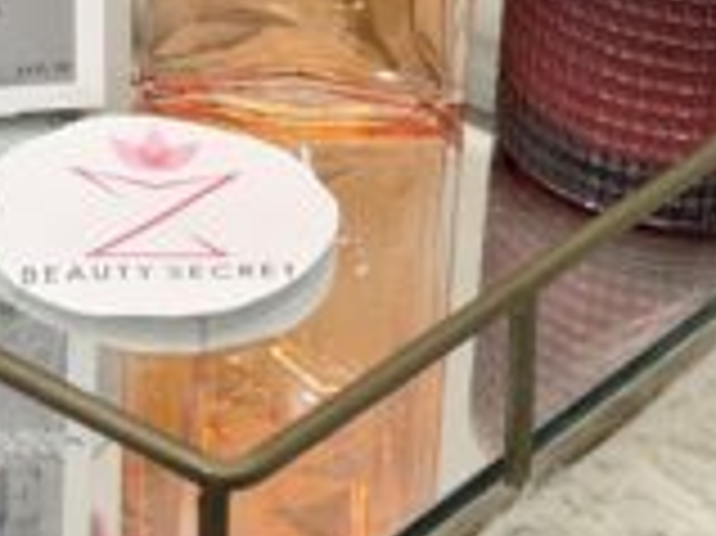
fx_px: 2811
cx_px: 86
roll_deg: -0.1
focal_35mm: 136
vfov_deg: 10.7
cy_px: -72
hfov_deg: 14.4
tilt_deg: -27.4
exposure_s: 1/50
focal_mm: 6.76
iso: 200
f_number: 1.78
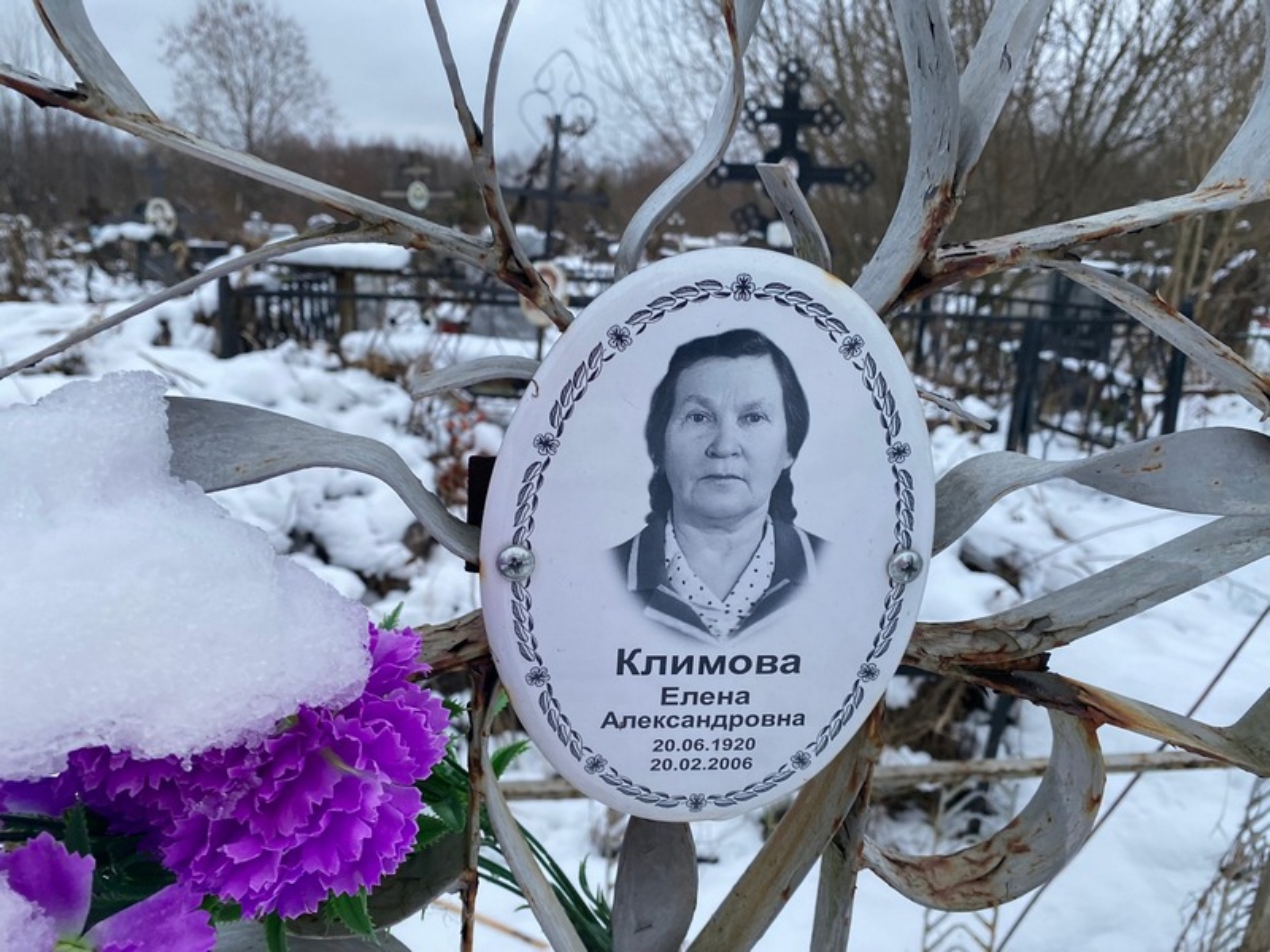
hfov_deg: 67.3
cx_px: 635
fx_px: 954
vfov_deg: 53.1
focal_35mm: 26
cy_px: 476
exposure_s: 1/122
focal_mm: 4.25
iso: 80
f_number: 1.8
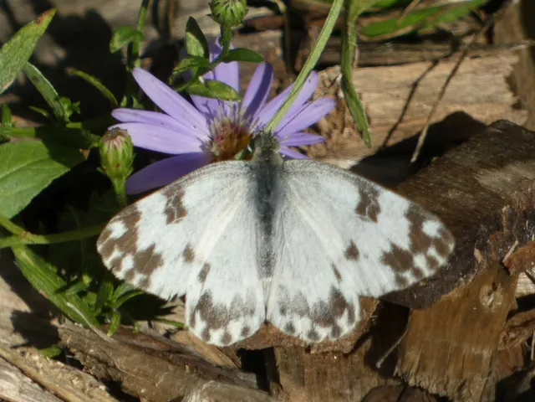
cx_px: 268
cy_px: 201
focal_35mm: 1169
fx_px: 18067
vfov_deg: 1.3
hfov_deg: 1.7
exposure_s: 1/200
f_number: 5.8
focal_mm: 209.4
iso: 80
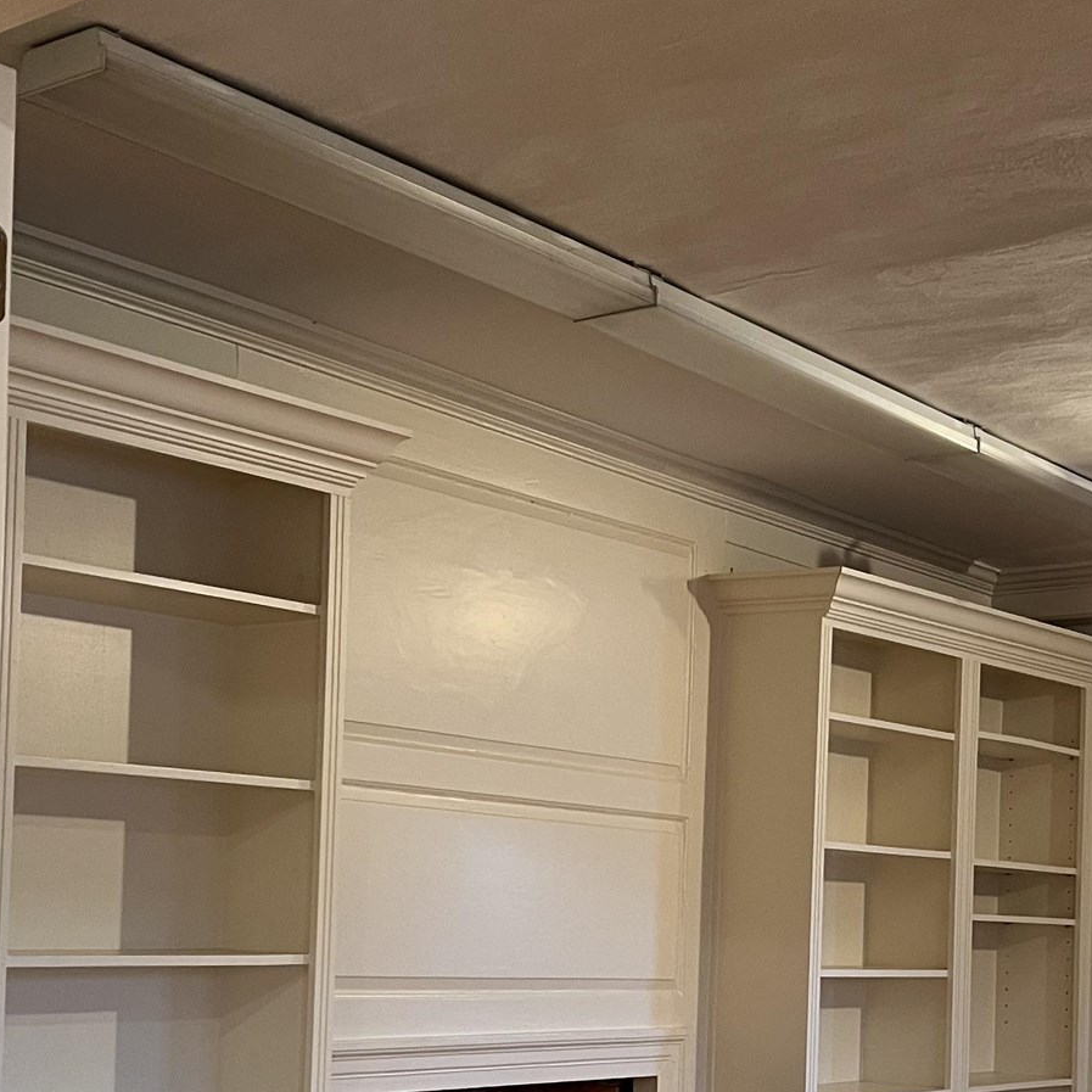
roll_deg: -1.6
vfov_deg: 28.6
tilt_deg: +2.9
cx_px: 610
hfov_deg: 29.0
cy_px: 829
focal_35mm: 59
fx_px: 2106
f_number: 1.5
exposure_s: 1/60
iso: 200
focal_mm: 5.7
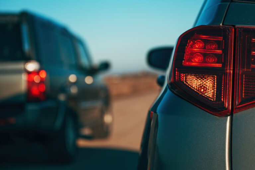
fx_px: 496
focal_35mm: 70
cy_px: 85
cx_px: 128
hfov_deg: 28.8
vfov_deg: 19.5
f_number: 3.2
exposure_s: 1/1600
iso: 64
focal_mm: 70
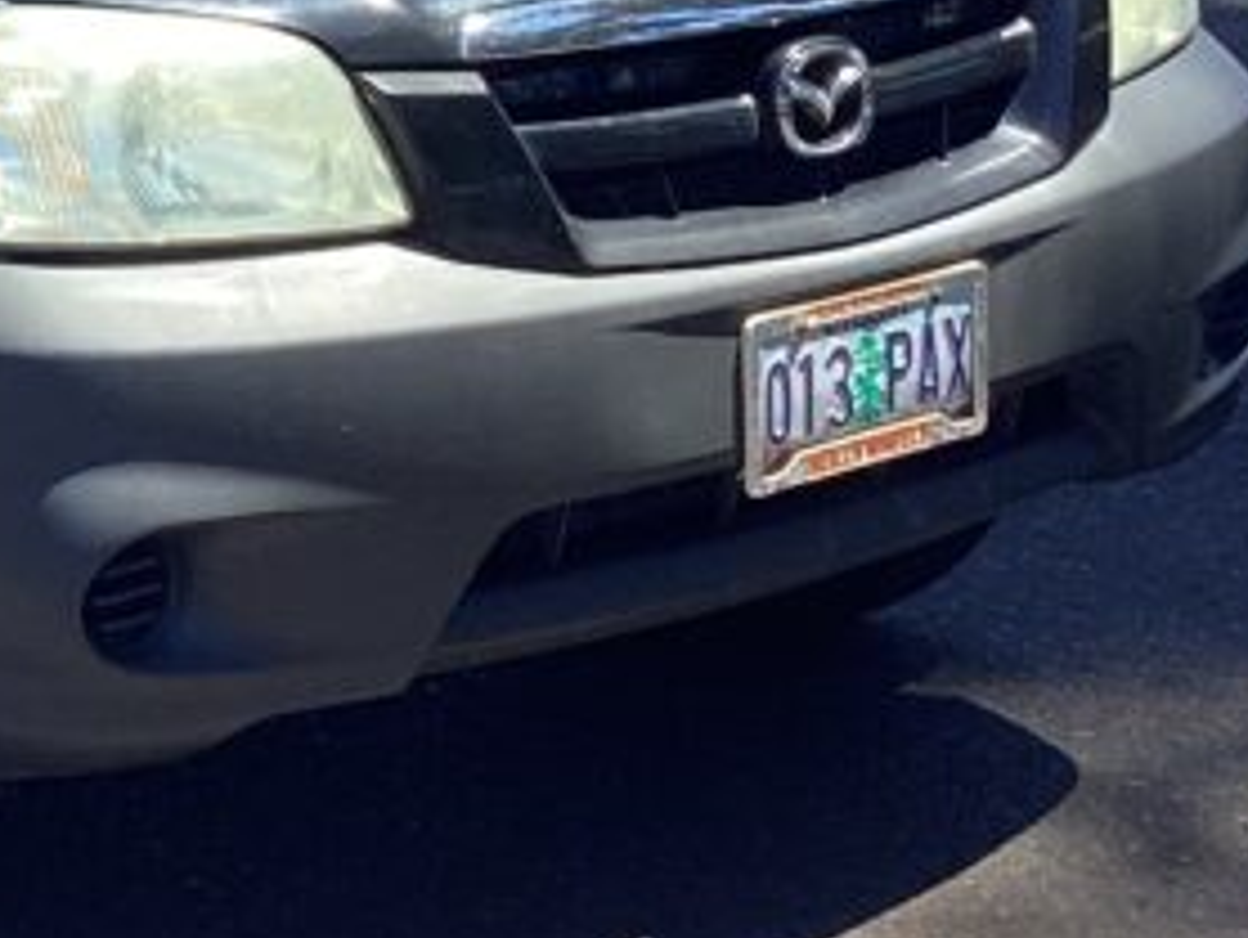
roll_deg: +1.2
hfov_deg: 16.7
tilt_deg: -9.0
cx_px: -126
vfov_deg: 12.9
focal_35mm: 114
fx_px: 4114
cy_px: 31
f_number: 2.4
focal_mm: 3.3
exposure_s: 1/582
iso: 25
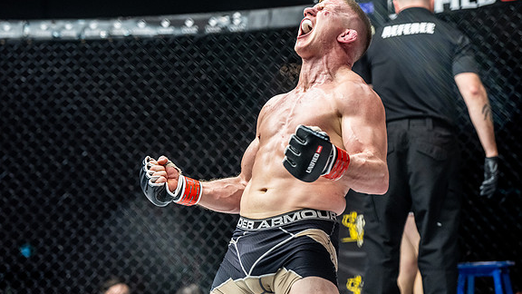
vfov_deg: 10.4
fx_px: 1606
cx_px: 261
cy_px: 130
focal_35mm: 116
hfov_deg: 18.5
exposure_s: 1/800
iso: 3200
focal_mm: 110
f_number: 3.5
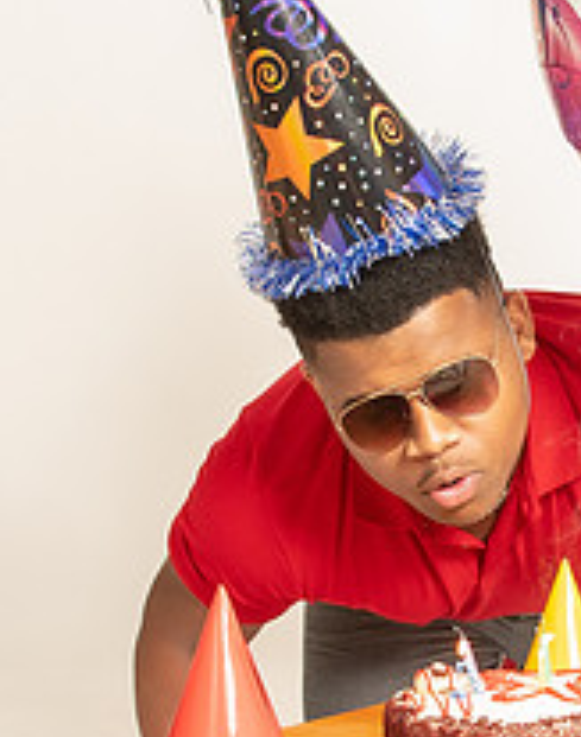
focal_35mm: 74
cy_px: 502
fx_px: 1606
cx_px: 501
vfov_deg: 25.7
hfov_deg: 20.2
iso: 2500
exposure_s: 1/125
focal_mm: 24
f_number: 10
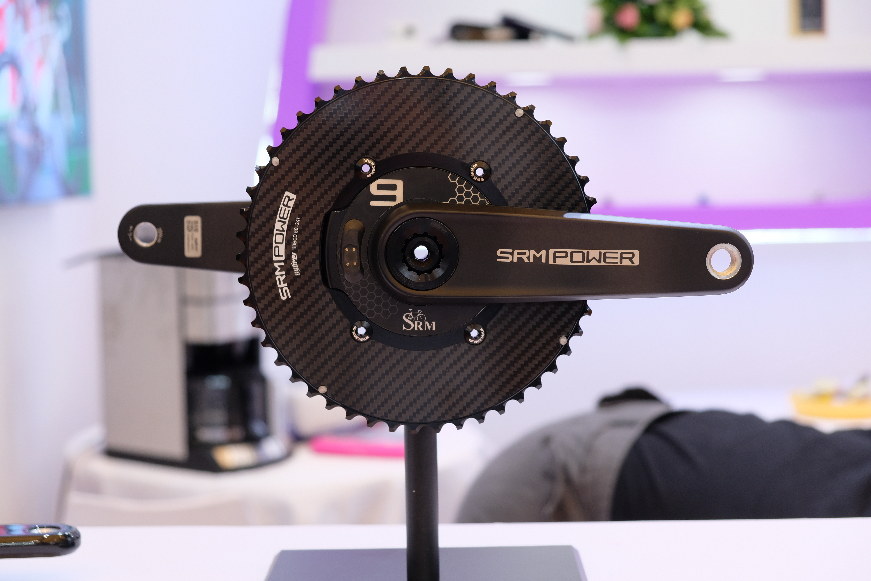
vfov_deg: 20.3
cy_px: 290
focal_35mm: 67
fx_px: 1621
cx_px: 436
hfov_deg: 30.1
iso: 400
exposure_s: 1/85
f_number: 4
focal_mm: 44.4
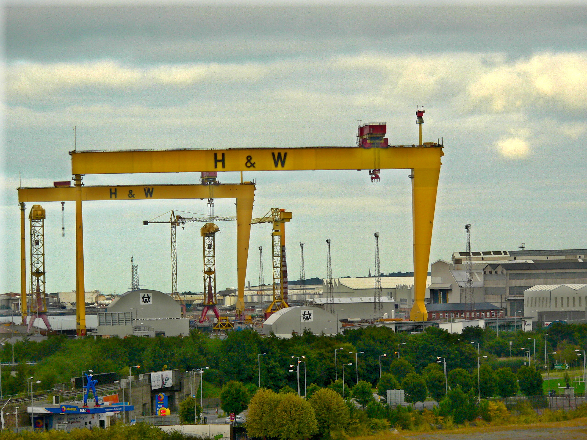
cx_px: 294
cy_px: 220
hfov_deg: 11.7
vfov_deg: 8.8
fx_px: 2866
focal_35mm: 169
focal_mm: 28.1
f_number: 3.7
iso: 80
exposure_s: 1/125
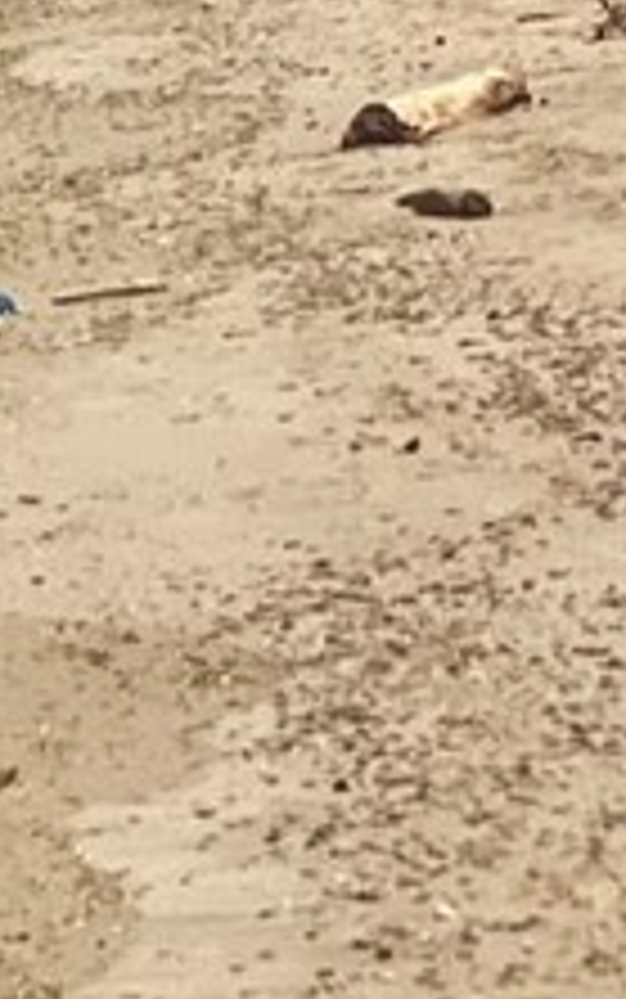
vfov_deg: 8.1
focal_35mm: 254
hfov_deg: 4.9
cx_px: -1446
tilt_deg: +1.1
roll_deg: +1.6
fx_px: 6924
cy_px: -580
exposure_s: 1/2994
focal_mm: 6
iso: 20
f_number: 2
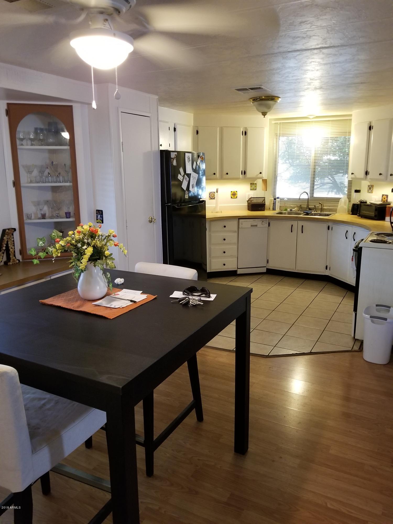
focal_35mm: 26
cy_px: 262
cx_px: 196
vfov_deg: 67.3
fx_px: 394
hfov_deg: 53.1
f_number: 1.7
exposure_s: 1/24
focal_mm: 4.25
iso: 250
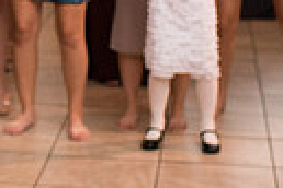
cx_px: -176
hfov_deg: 12.3
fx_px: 1234
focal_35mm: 157
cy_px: -156
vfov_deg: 8.4
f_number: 2
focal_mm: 35
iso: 1000
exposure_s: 1/200
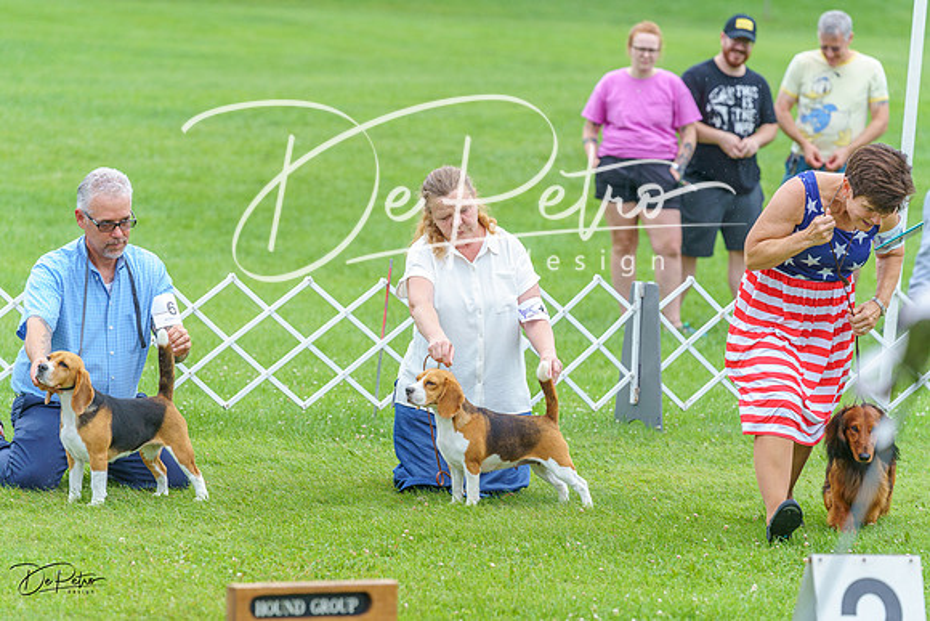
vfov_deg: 6.9
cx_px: 465
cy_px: 310
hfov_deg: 10.3
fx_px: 5168
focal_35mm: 200
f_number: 5
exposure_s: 1/800
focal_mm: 200
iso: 400
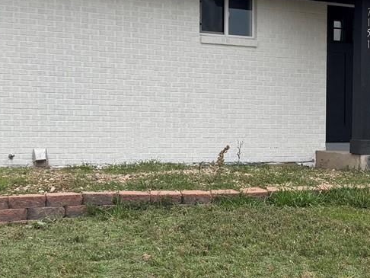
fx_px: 845
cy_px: 147
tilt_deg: -2.1
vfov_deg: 18.7
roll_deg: -1.4
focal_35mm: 79
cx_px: 367
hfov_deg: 23.7
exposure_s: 1/1721
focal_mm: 6.76
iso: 80
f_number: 1.78
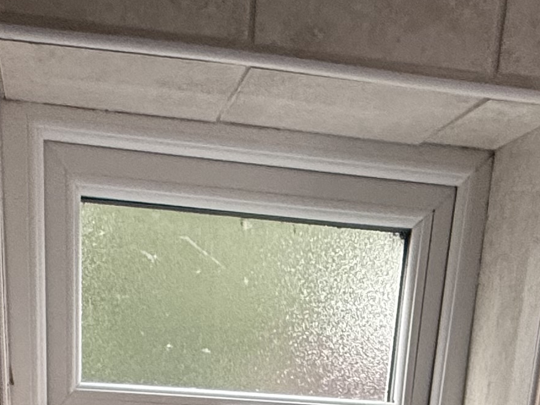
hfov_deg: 30.2
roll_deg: -3.4
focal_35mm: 64
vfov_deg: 15.8
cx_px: 220
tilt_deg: -22.9
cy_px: 889
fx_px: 999
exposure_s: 1/99
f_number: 2.2
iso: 200
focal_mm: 2.22
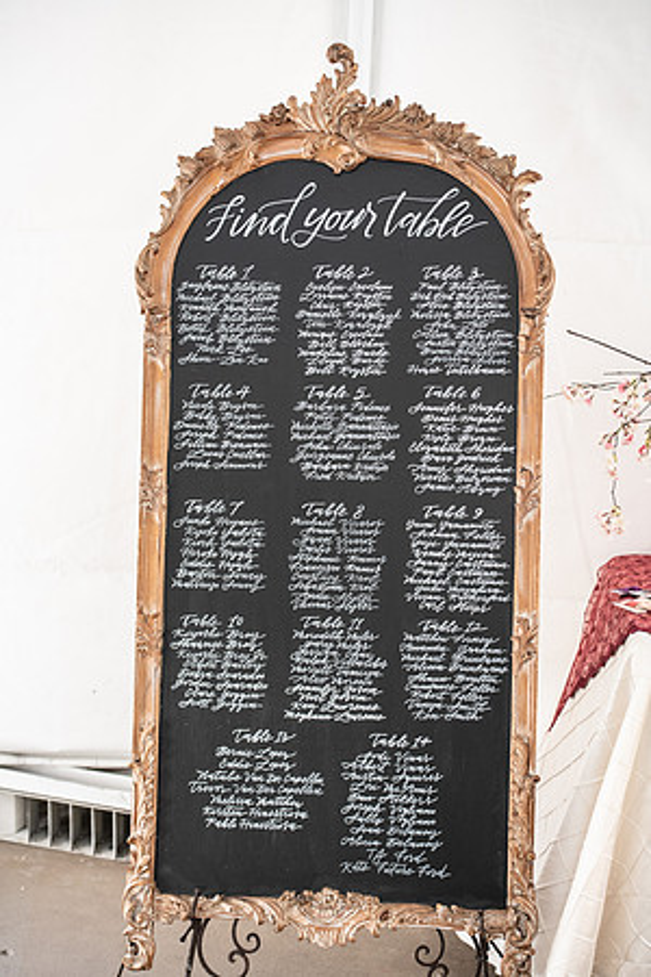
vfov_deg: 28.8
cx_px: 326
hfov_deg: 19.5
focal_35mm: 70
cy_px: 488
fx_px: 1899
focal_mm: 70
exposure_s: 1/320
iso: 1250
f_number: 3.5
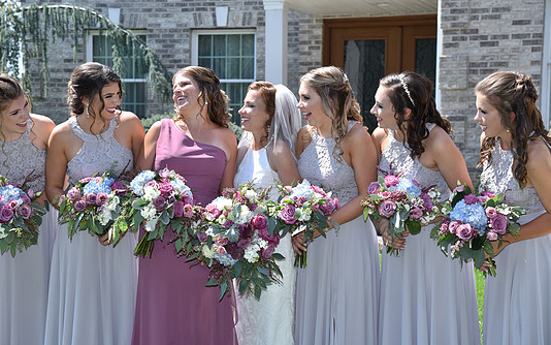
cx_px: 254
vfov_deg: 15.7
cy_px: 175
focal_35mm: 83
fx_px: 1247
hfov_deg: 24.9
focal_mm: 75
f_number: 5.6
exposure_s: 1/160
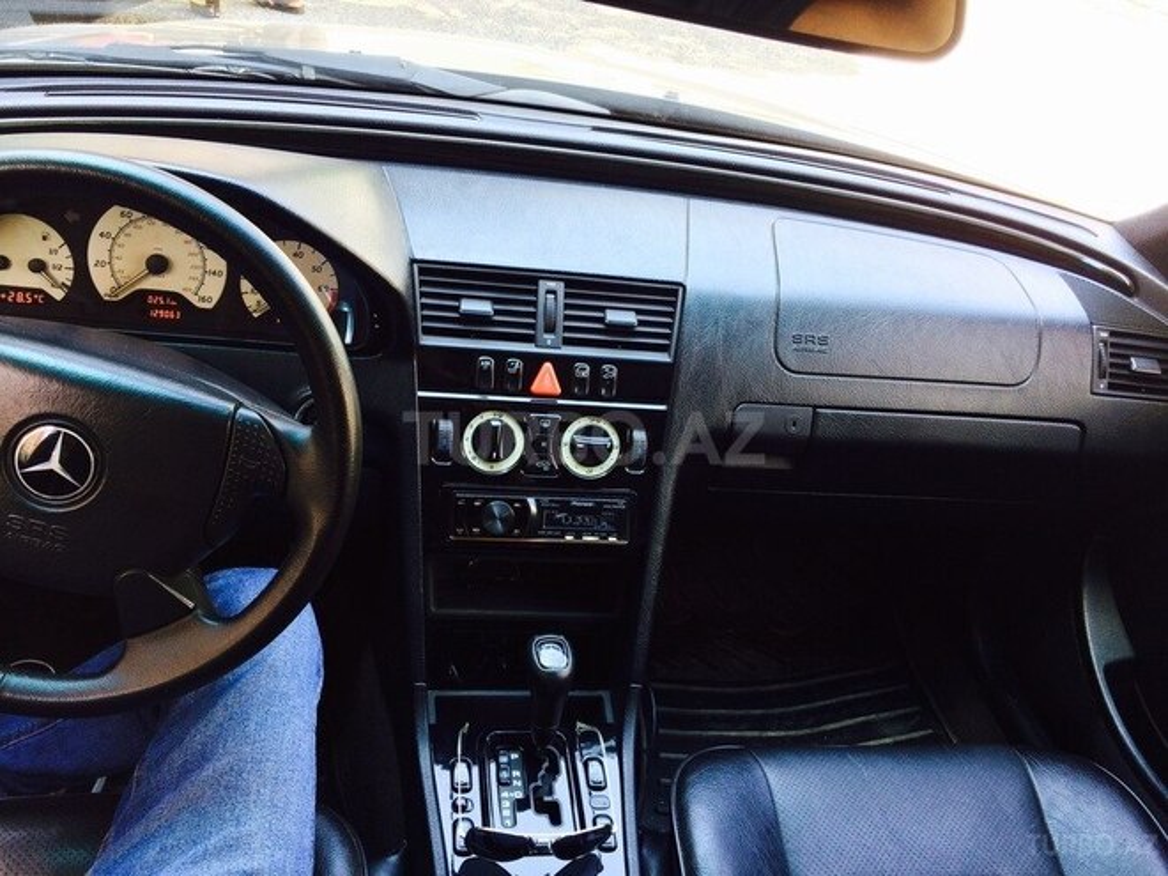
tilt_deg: -33.0
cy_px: 438
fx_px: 979
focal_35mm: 29
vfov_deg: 48.2
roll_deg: -9.5
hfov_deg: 61.7
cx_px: 584
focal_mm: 4.15
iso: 50
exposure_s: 1/50
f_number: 2.2
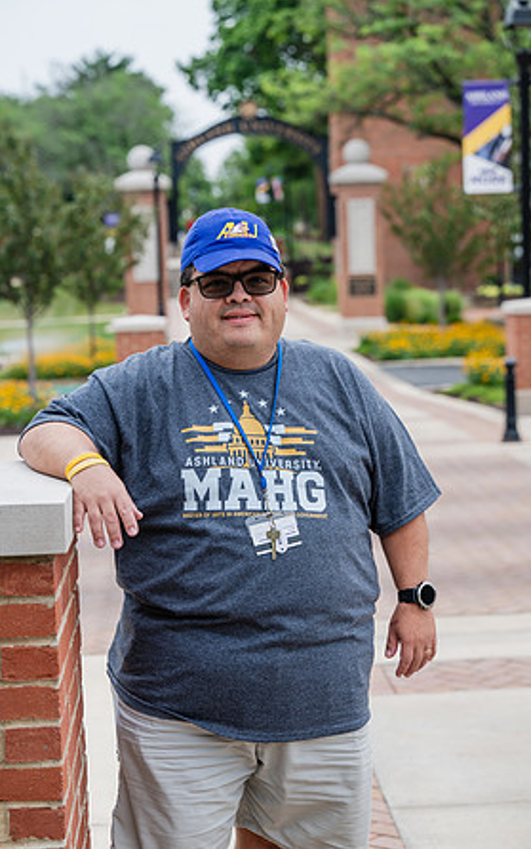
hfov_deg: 18.1
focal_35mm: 72
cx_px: 253
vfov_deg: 28.6
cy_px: 424
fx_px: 1666
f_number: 4
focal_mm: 70
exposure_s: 1/500
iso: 125
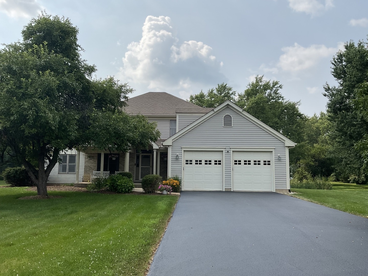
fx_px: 308
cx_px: 184
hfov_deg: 61.7
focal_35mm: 29
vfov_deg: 48.2
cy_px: 138
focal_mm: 3
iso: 16
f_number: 1.8
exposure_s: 1/2667
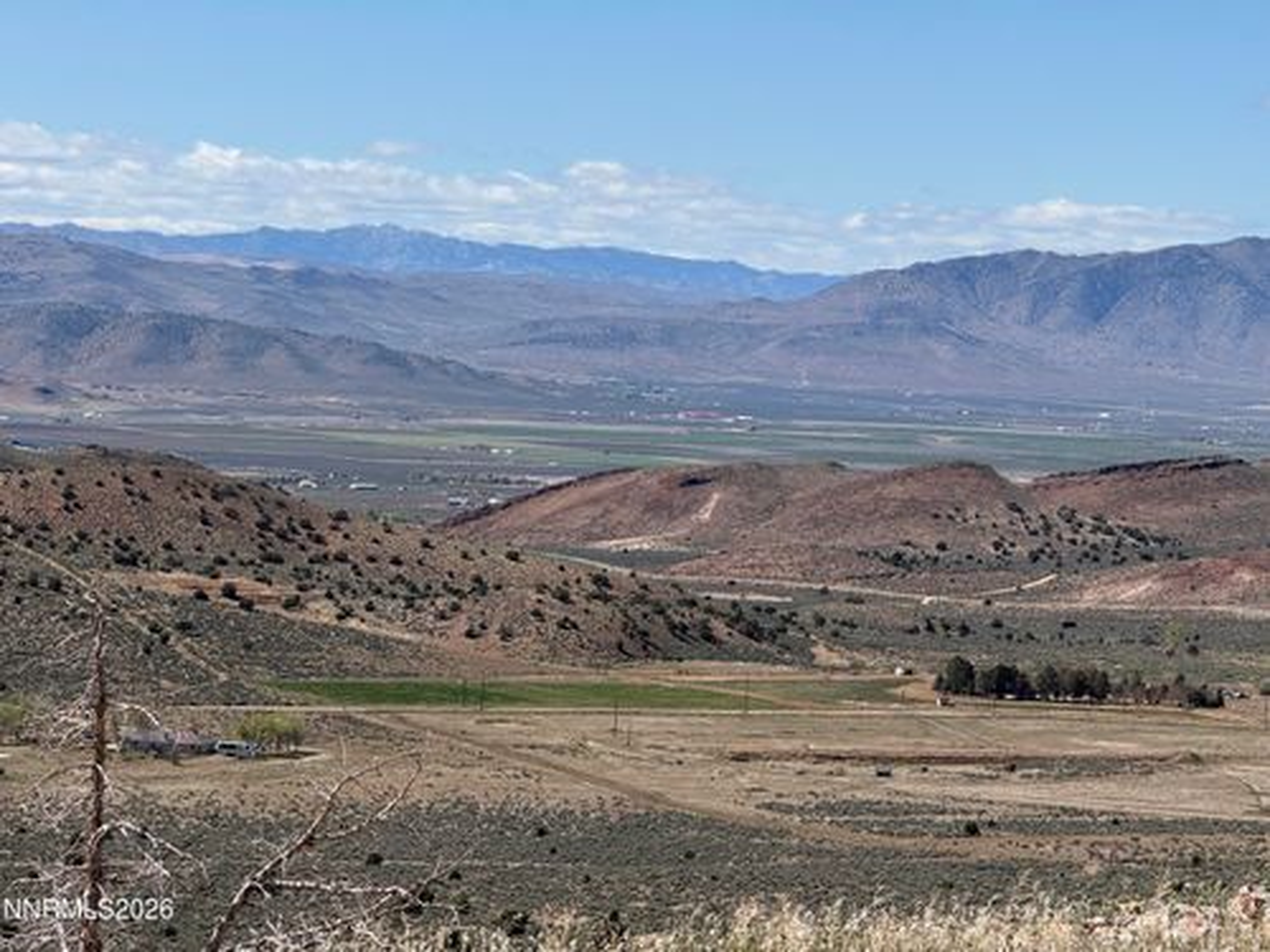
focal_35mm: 120
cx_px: 635
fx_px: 4403
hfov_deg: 16.4
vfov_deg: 12.3
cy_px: 476
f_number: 2.8
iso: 50
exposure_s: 1/2083
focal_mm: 15.66
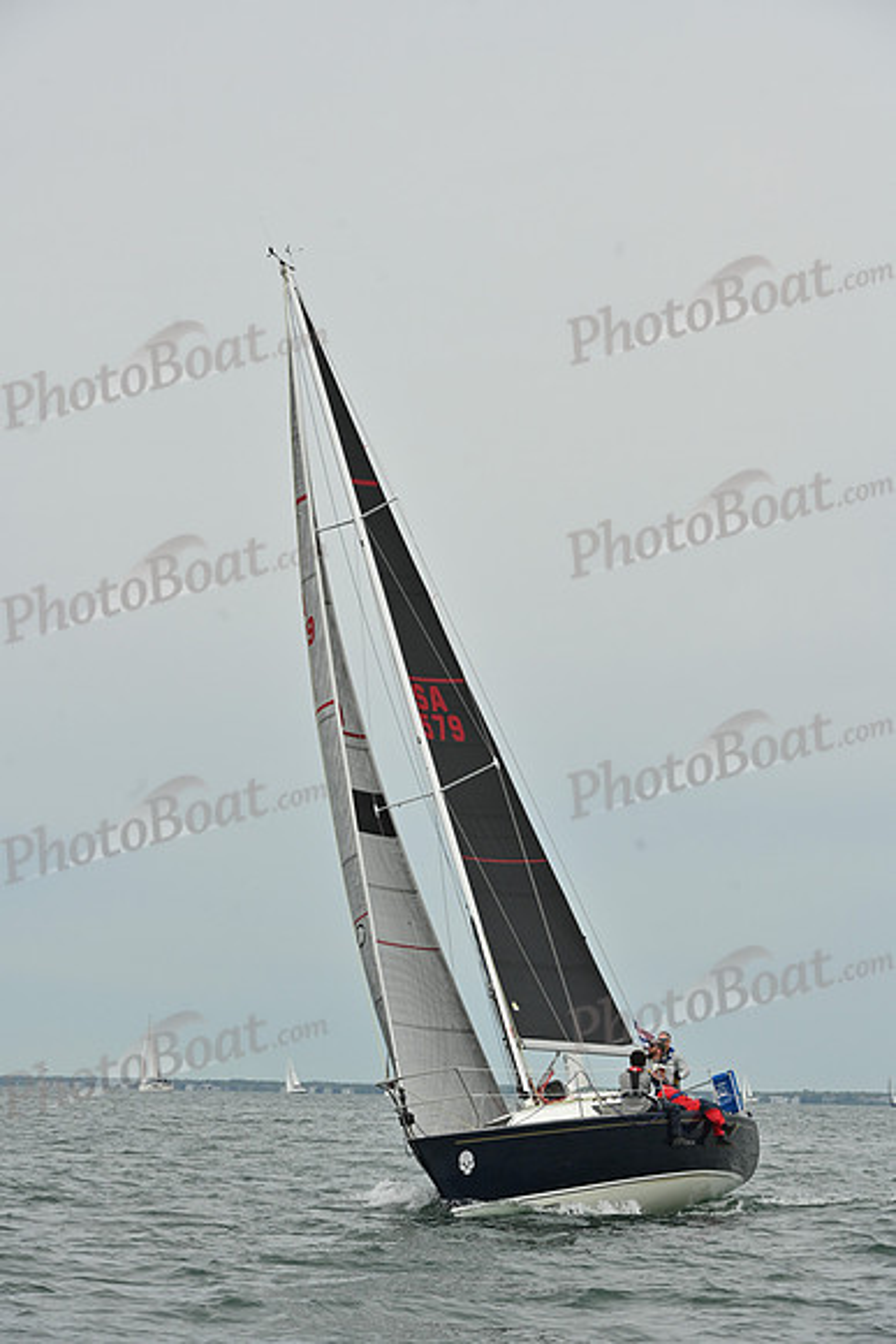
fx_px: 4477
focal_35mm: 120
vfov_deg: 17.1
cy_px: 672
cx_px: 448
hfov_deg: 11.4
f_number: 9
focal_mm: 120
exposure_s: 1/1600
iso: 320
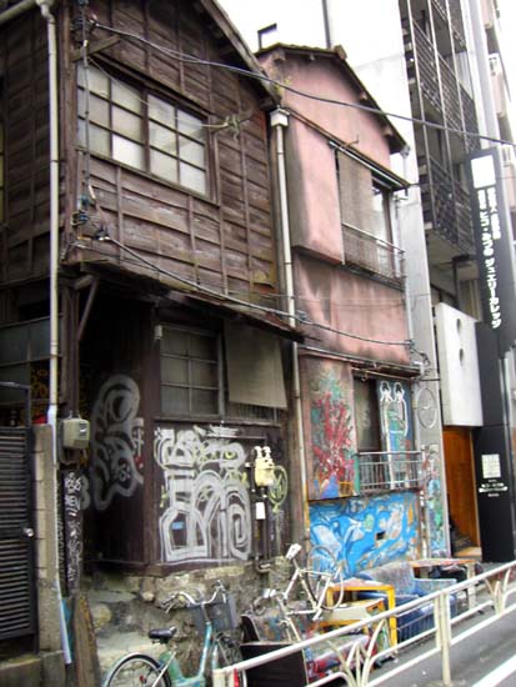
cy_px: 344
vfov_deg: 49.0
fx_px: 755
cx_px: 258
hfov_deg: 37.7
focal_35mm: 38
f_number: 2.7
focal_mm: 6.2
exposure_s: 1/30
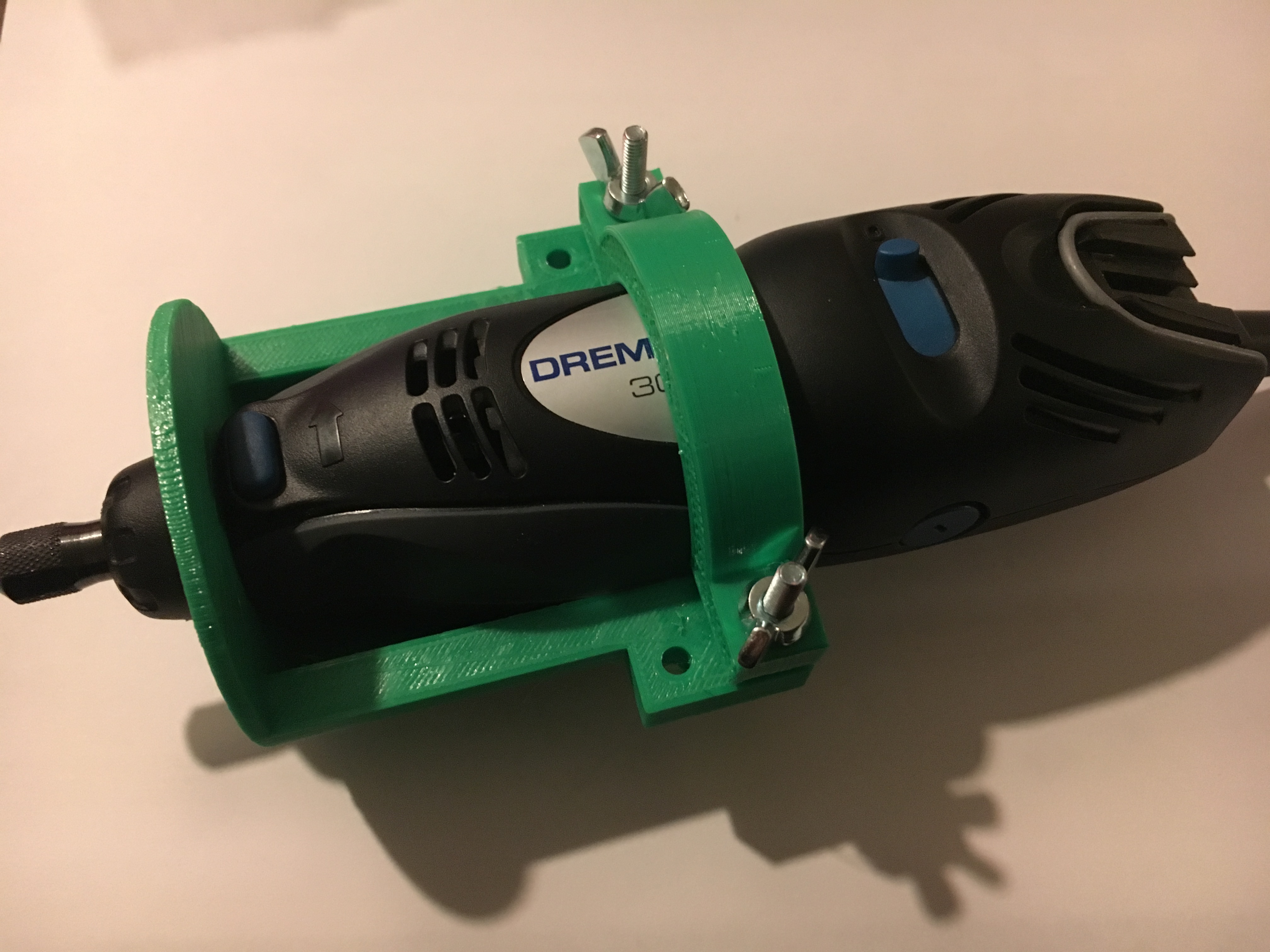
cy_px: 476
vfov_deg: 48.2
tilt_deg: -63.1
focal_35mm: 29
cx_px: 635
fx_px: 1064
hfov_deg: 61.7
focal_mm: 4.15
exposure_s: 1/17
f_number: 2.2
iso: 500
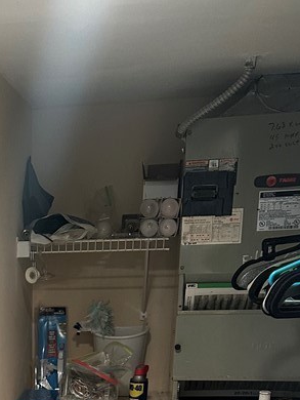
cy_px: 491
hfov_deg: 22.0
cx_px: -35
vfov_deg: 26.9
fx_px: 727
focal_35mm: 63
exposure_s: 1/60
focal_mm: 6.86
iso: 320
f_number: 1.78
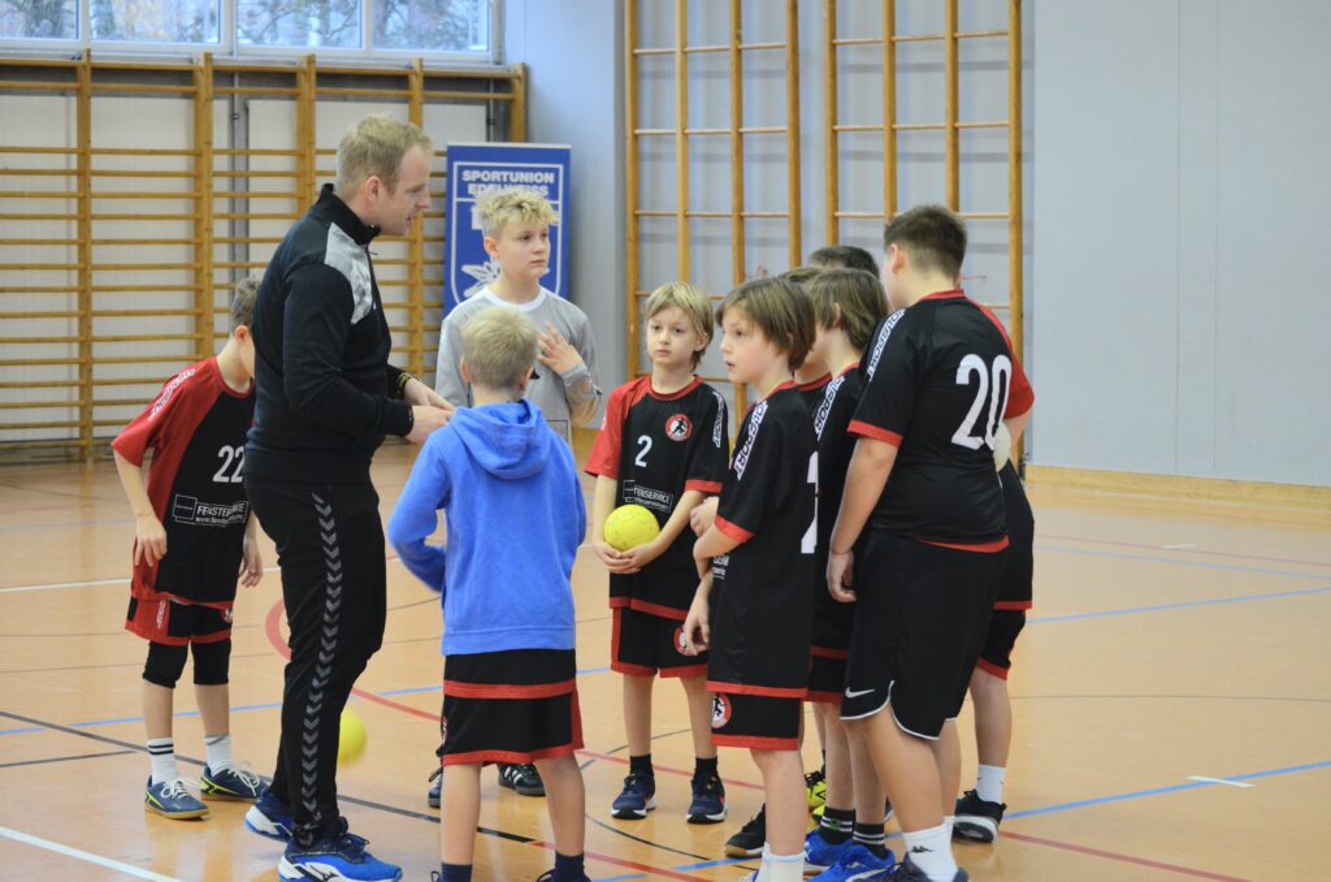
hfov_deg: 24.7
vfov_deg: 16.5
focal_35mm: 82
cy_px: 441
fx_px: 3044
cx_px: 666
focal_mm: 55
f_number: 4
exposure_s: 1/100
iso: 1600
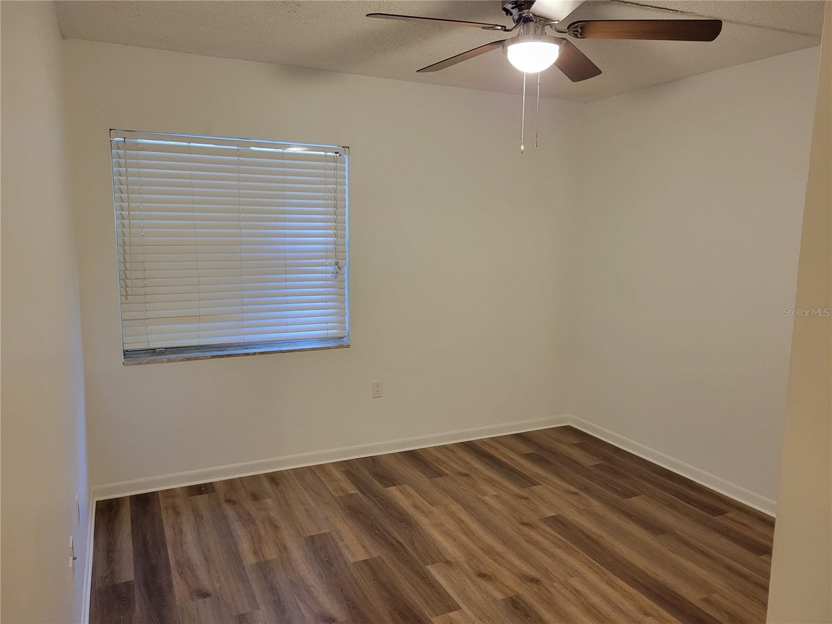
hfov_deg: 67.3
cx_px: 416
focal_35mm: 26
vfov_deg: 53.1
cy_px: 312
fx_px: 625
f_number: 1.8
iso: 400
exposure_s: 1/39
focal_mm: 5.4
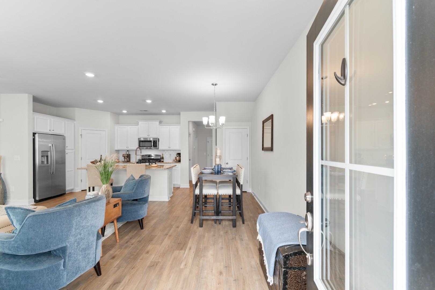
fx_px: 181
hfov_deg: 100.4
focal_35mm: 15
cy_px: 145
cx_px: 218
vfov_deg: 77.3
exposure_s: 1/8
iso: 100
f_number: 4.5
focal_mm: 10
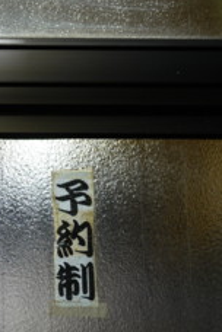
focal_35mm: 82
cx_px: 1
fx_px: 758
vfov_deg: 24.5
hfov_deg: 16.3
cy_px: 240
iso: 100
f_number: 1.7
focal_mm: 20
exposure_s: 1/40
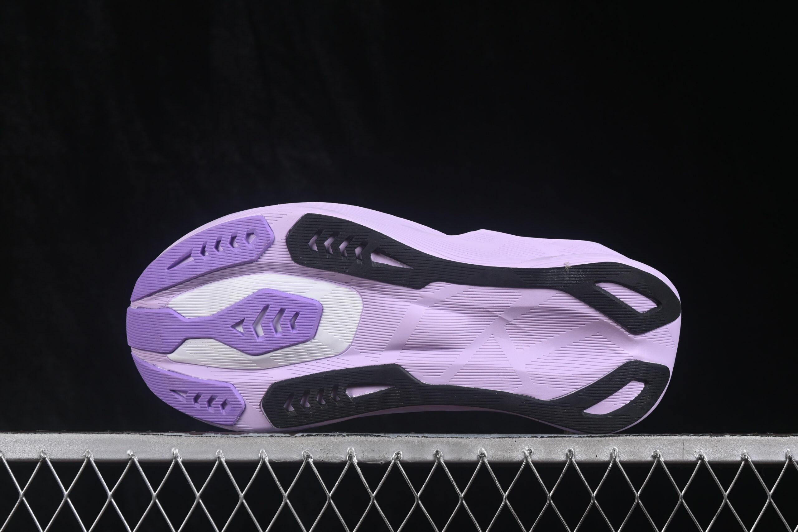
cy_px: 266
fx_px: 1662
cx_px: 399
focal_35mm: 75
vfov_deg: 18.2
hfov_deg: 27.0
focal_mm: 50
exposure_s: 1/80
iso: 160
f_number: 8
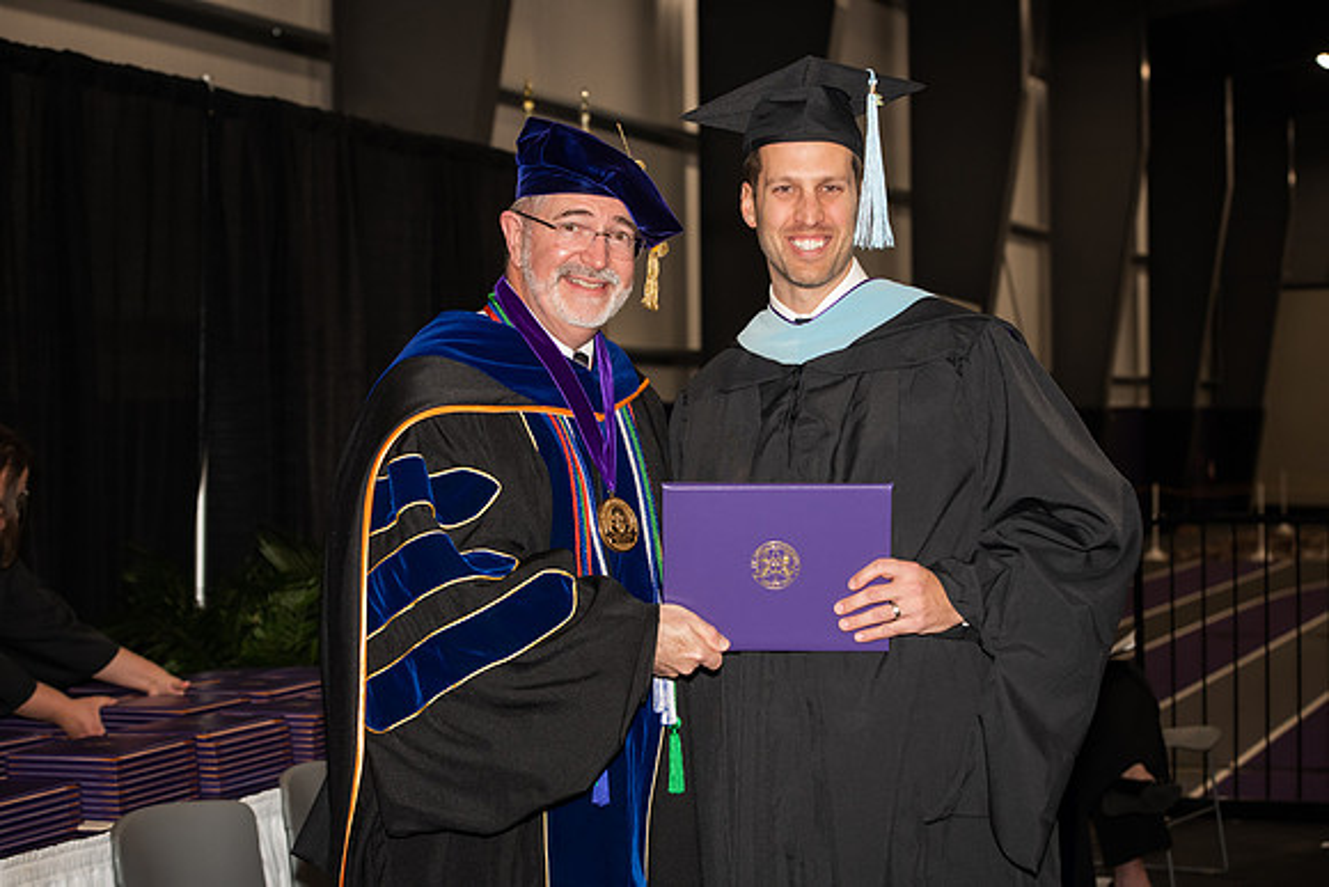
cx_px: 664
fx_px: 2769
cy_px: 444
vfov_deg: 18.2
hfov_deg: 27.0
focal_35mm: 75
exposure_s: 1/200
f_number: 5.6
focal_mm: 75
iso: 1000
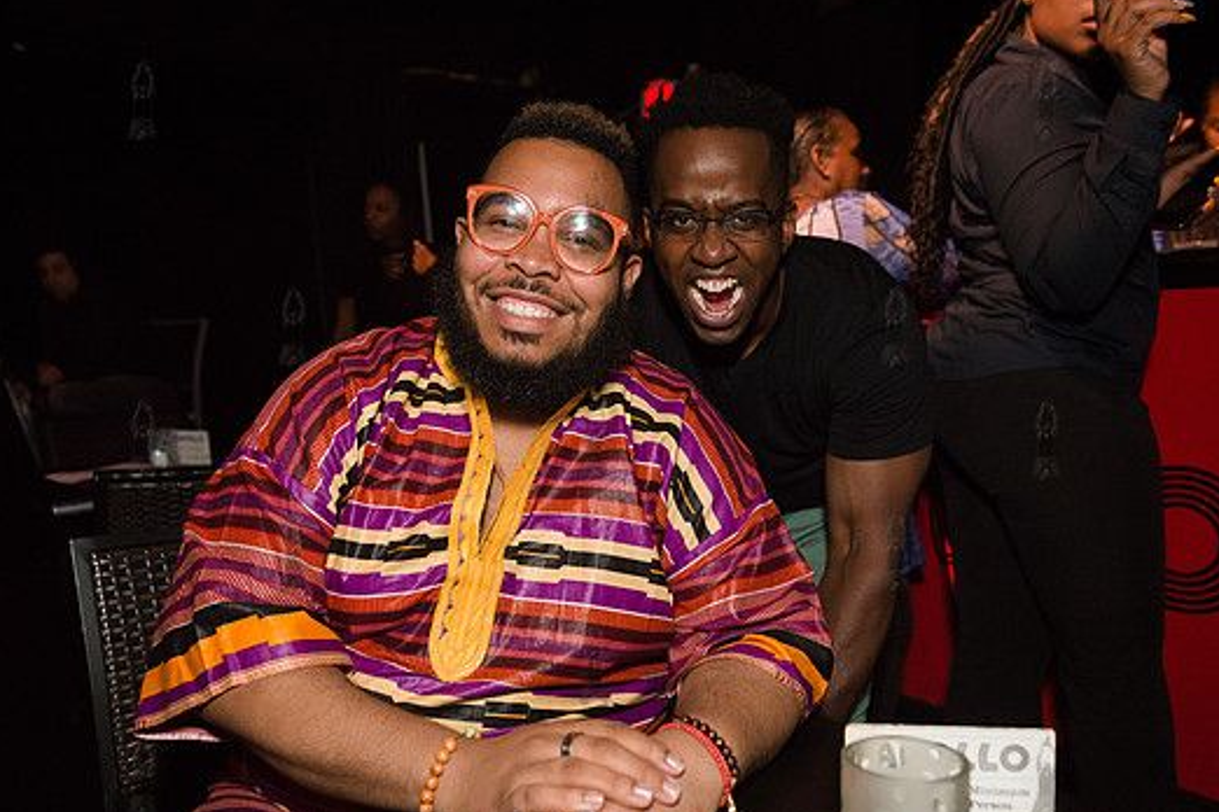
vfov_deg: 43.6
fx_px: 1016
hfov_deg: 61.9
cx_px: 593
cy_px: 438
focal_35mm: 30
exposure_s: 1/400
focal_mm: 27
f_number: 4
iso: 2500
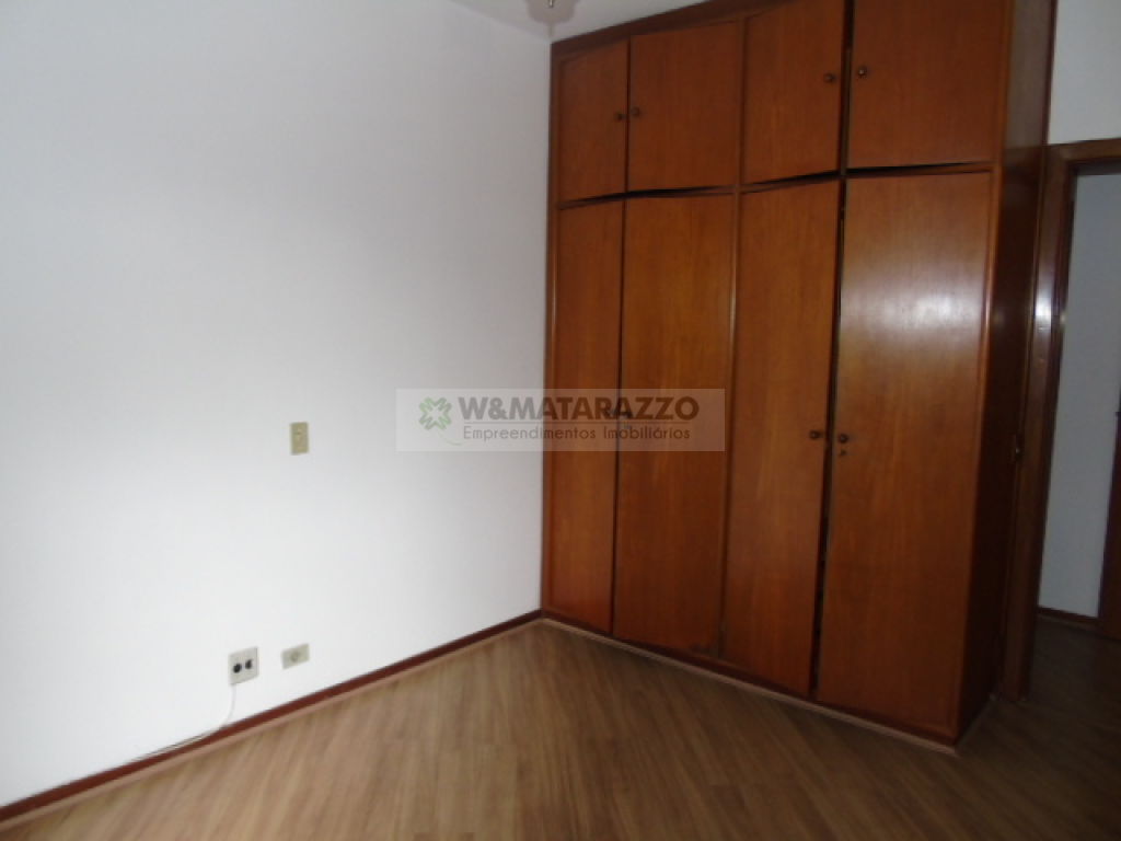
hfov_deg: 69.4
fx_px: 810
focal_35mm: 25
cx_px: 560
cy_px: 420
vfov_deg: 54.9
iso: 200
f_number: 3.4
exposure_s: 1/30
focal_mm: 4.4
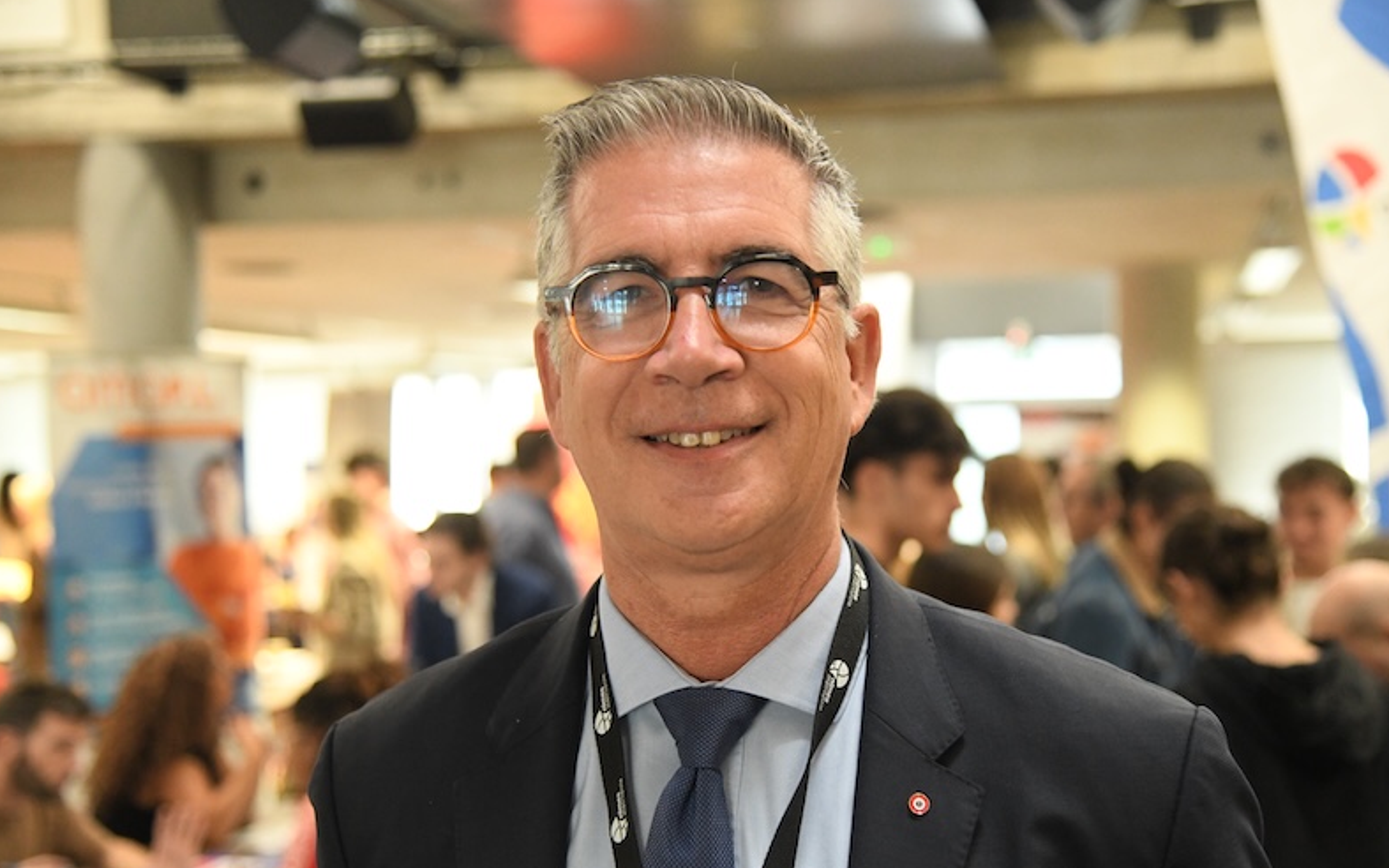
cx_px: 695
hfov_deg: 35.7
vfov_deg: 22.7
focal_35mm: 57
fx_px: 2158
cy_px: 461
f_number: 4
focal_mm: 55
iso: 6400
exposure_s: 1/100
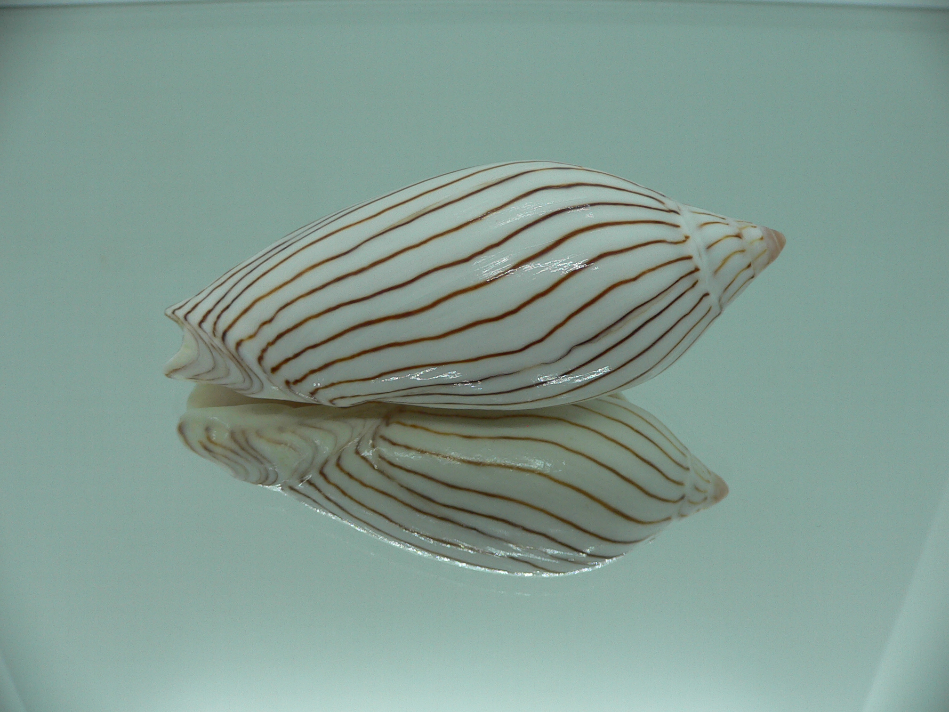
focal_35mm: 35
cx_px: 474
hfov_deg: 52.6
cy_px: 356
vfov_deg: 40.7
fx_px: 960
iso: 80
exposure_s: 1/80
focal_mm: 4.6
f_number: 2.8
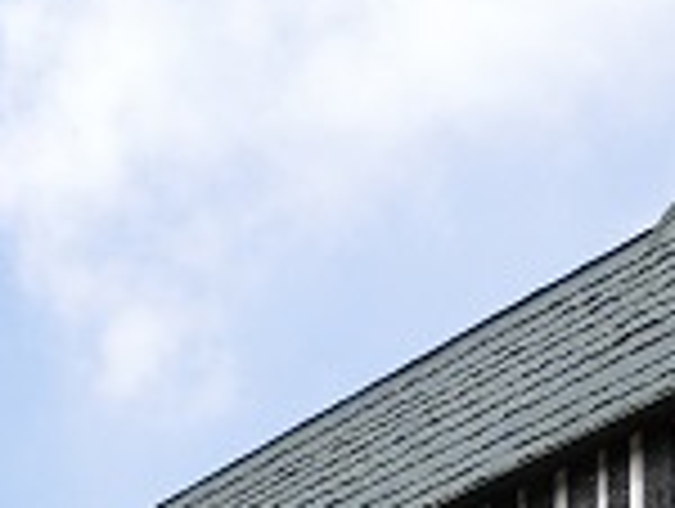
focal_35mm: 133
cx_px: 36
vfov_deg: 9.9
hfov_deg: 14.6
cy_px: 1173
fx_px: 2598
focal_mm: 4.5
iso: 80
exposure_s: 1/800
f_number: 3.5
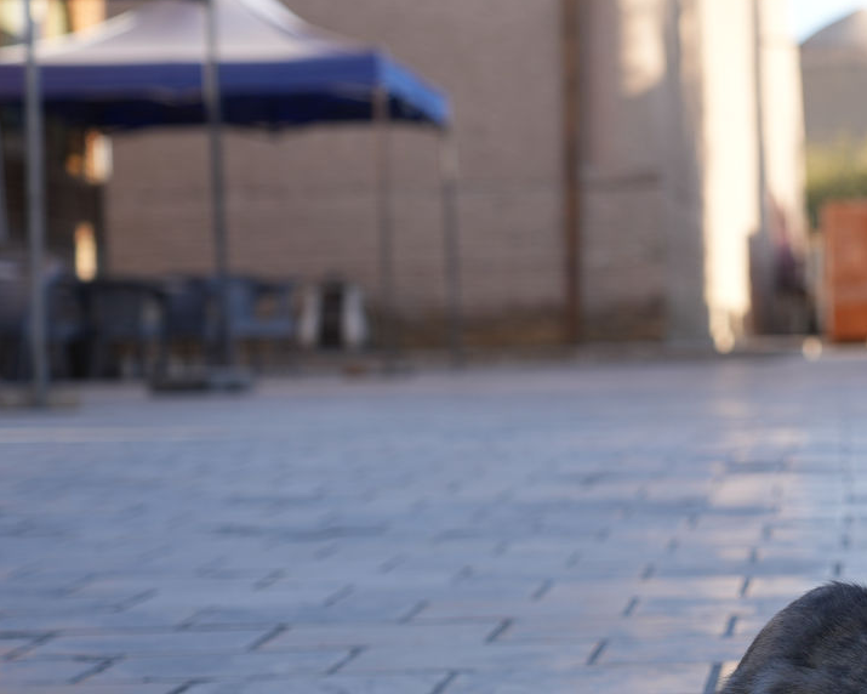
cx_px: 880
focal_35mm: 124
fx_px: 3182
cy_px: 400
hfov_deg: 15.2
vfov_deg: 12.4
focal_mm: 59
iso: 100
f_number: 4.5
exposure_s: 1/200
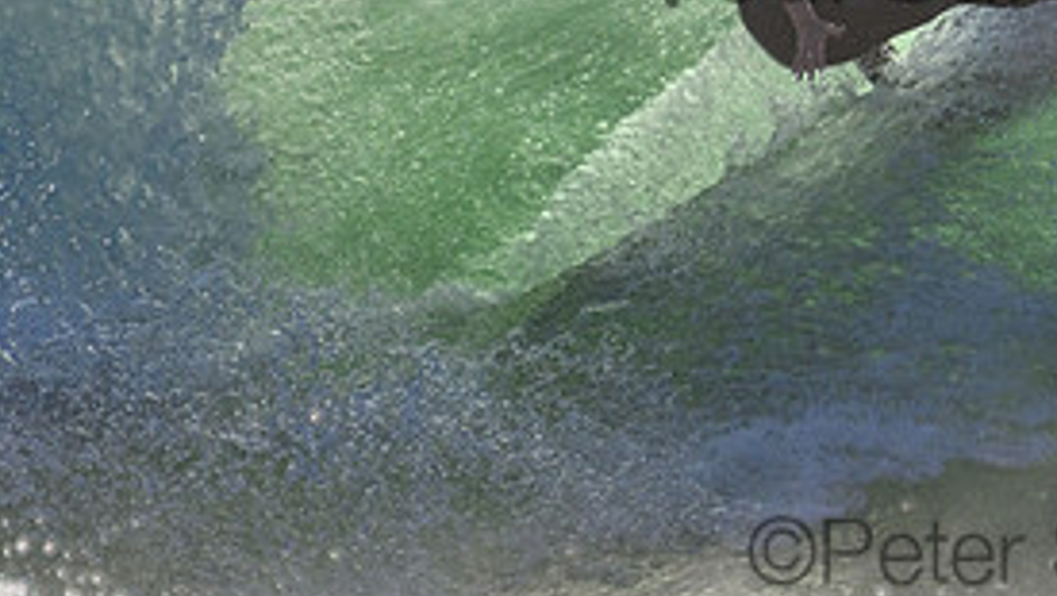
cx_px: 1045
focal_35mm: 1766
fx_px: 49520
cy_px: -87
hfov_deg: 1.2
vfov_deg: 0.7
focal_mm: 800
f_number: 11
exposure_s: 1/2000
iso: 1100
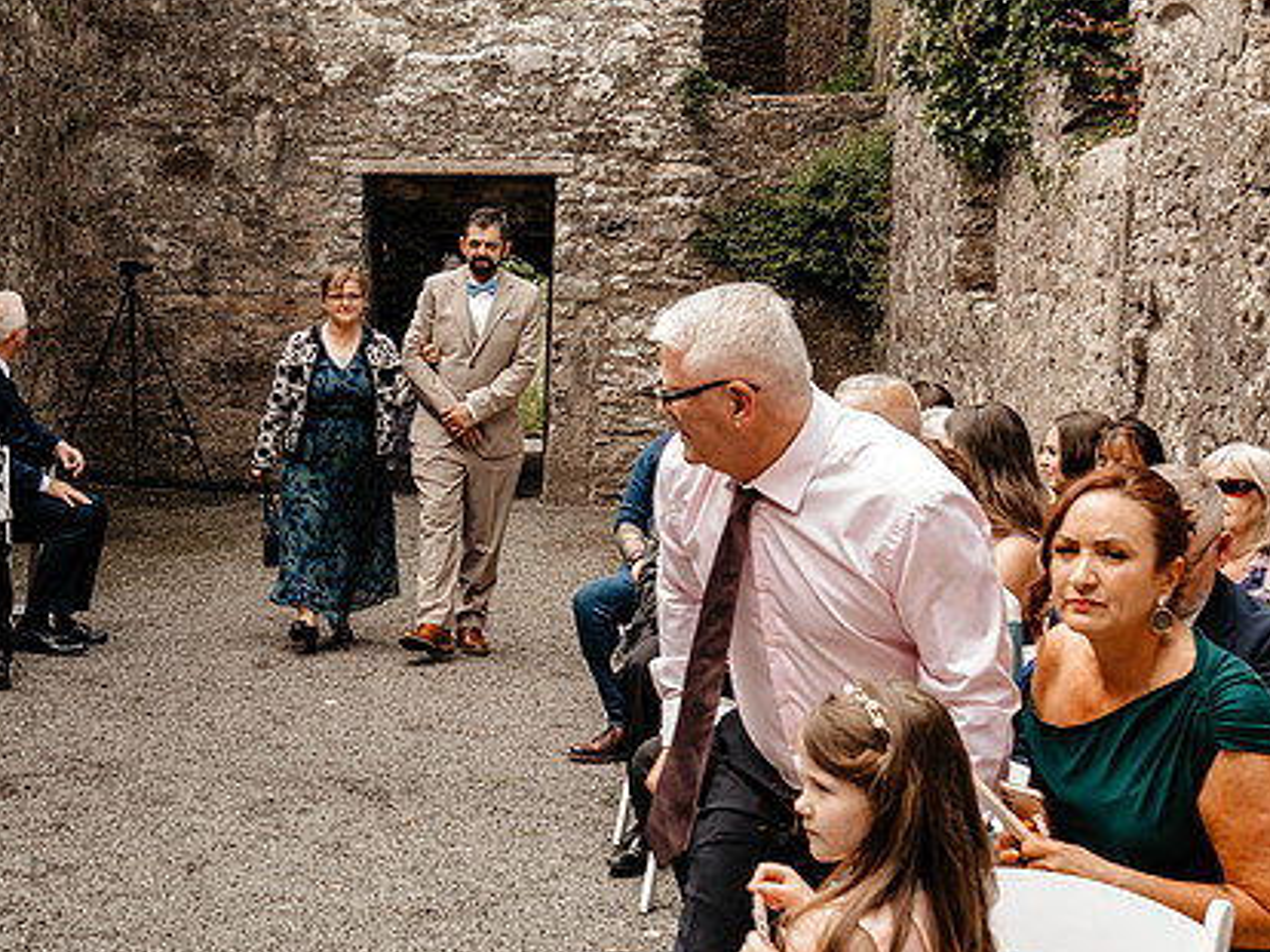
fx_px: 2787
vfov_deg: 19.3
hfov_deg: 25.5
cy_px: 377
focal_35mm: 76
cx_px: 369
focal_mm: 35
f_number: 5.6
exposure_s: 1/320
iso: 800
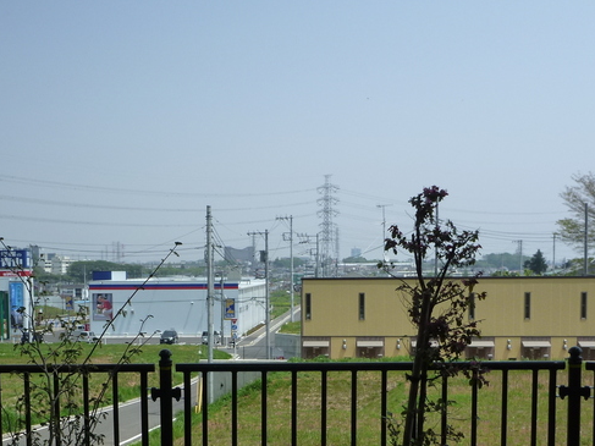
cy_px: 324
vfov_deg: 31.1
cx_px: 270
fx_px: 790
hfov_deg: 41.2
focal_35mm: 46
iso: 125
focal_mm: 4.9
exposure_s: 1/1300
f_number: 3.3
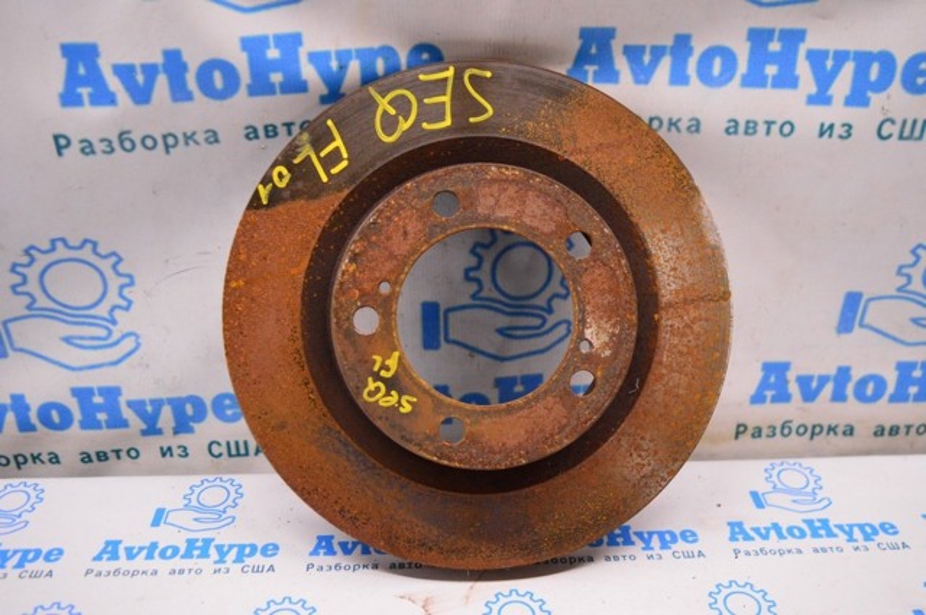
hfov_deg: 55.2
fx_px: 886
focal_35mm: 34
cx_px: 463
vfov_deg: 38.3
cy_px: 308
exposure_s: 1/320
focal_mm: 23
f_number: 3.8
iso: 3200
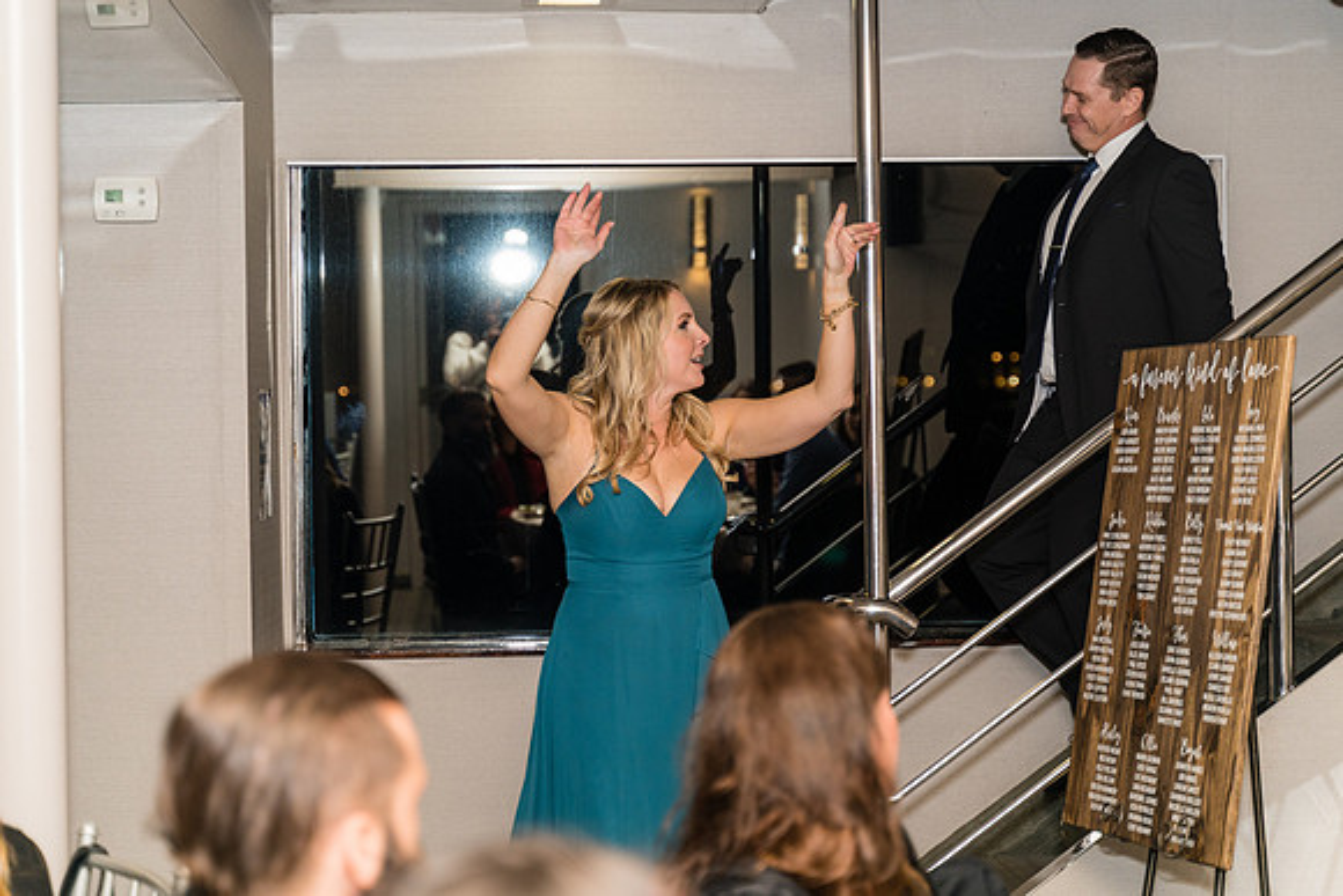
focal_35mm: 66
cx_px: 671
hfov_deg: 30.5
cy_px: 411
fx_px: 2463
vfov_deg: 20.6
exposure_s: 1/250
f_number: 2.8
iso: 1000
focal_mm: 61
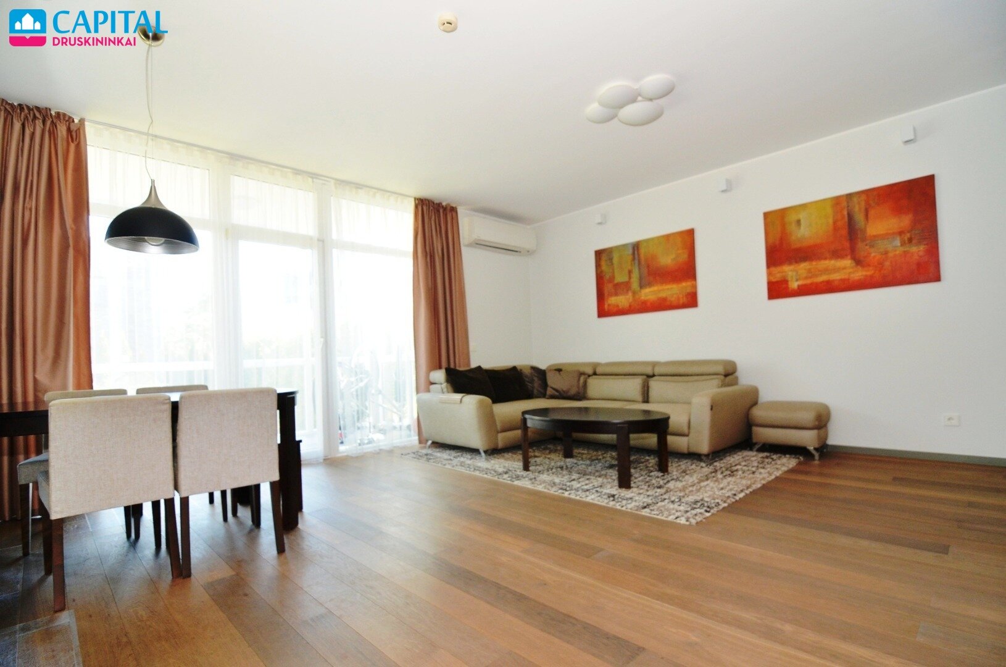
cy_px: 334
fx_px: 460
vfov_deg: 71.8
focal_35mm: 16
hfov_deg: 95.1
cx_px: 503
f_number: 4
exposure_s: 1/60
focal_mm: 11
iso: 560
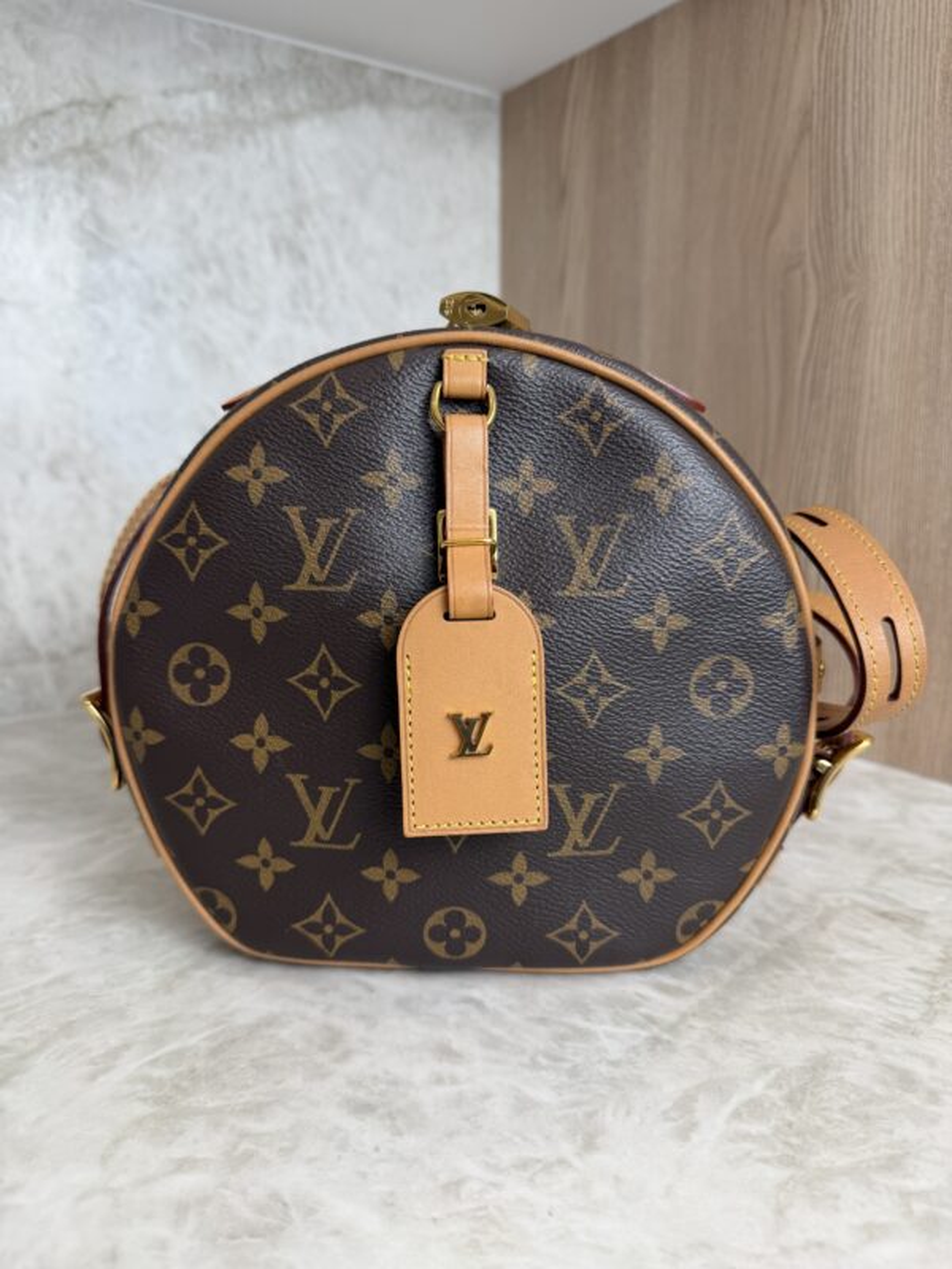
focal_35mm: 24
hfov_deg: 56.8
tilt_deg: -10.5
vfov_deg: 71.6
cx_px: 476
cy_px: 634
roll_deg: -0.4
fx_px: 880
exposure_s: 1/120
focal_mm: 6.76
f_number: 1.78
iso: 80
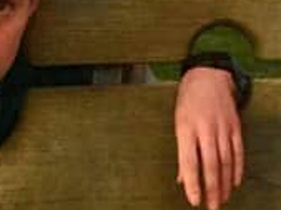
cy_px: 15
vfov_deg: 8.6
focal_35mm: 172
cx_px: 141
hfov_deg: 11.5
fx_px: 1393
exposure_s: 1/30
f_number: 2.2
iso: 250
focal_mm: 4.2
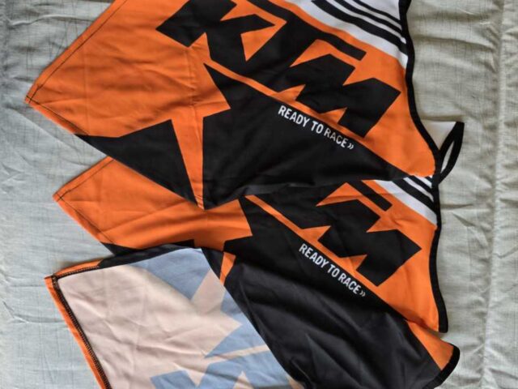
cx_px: 259
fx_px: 344
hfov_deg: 73.9
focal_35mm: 23
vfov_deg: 58.9
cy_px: 194
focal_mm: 6.3
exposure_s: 1/180
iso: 160
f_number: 1.7
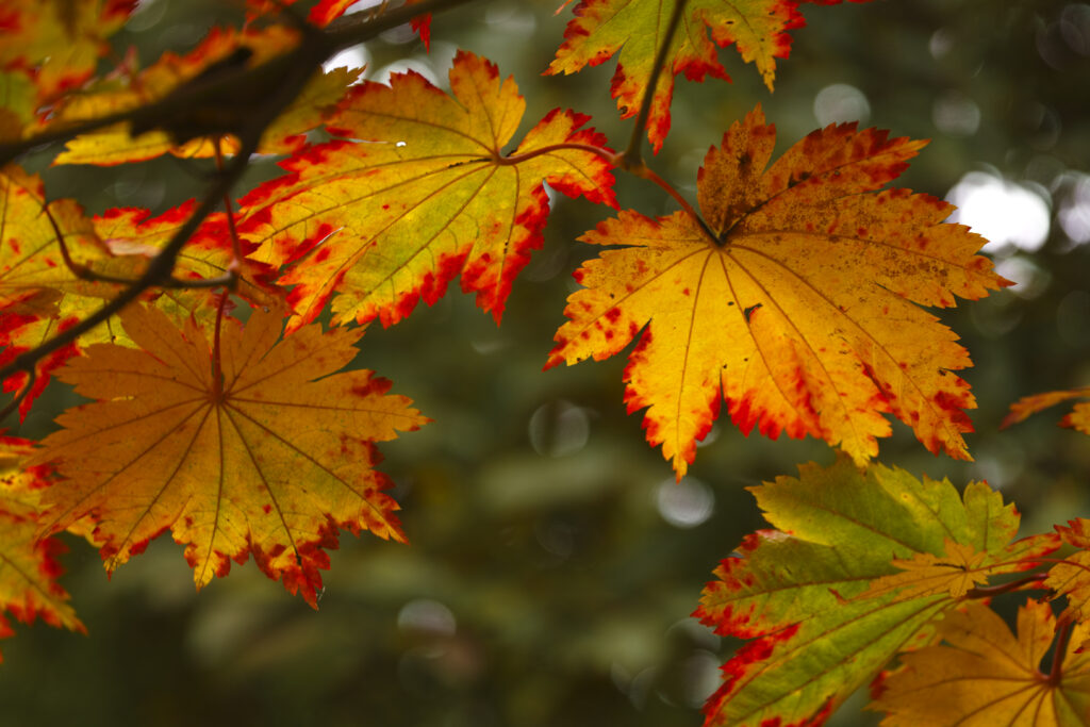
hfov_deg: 19.5
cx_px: 545
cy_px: 364
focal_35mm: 105
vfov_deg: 13.0
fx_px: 3179
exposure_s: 1/13
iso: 100
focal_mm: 70
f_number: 2.8
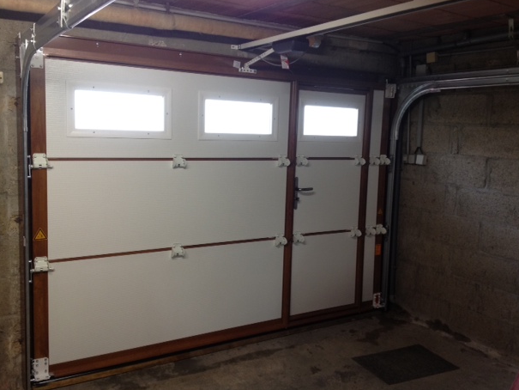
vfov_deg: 38.7
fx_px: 555
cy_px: 188
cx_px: 252
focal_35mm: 37
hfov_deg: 50.1
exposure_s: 1/20
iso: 100
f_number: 2.4
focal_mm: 4.28
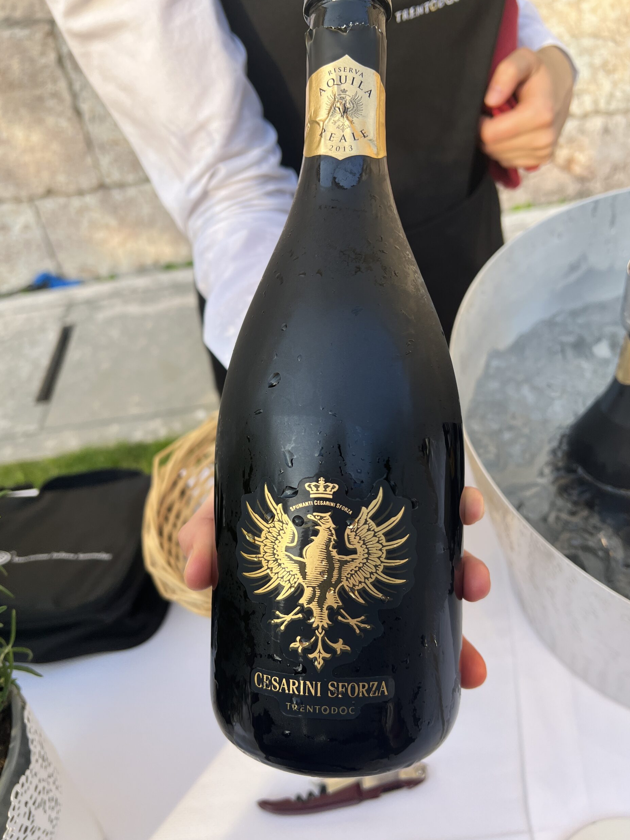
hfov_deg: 51.4
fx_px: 655
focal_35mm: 27
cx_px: 321
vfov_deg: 65.3
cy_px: 434
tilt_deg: -44.5
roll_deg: +10.6
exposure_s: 1/513
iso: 50
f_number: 1.5
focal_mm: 5.7
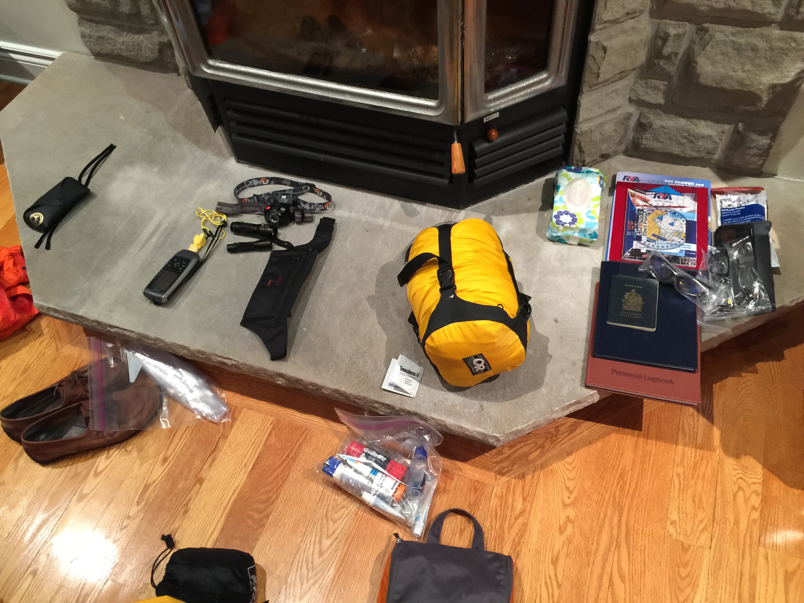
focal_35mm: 29
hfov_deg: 61.7
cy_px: 302
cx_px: 402
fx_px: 674
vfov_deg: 48.2
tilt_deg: -51.7
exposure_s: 1/10
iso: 100
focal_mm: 4.15
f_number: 2.2
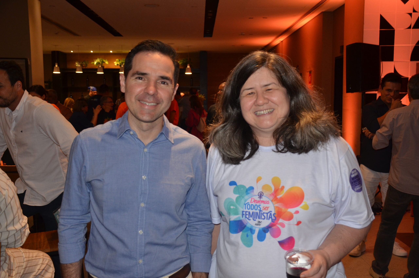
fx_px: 453
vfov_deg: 34.1
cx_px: 210
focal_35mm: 39
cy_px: 139
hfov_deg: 49.6
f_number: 3.8
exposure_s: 1/60
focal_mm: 26
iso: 800
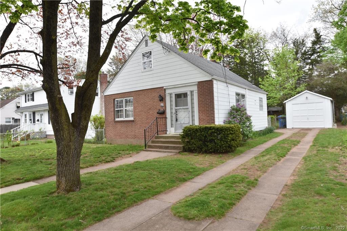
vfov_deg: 53.1
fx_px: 231
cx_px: 174
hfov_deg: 73.8
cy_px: 116
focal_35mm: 24
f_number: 8
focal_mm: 16
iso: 220
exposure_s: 1/250
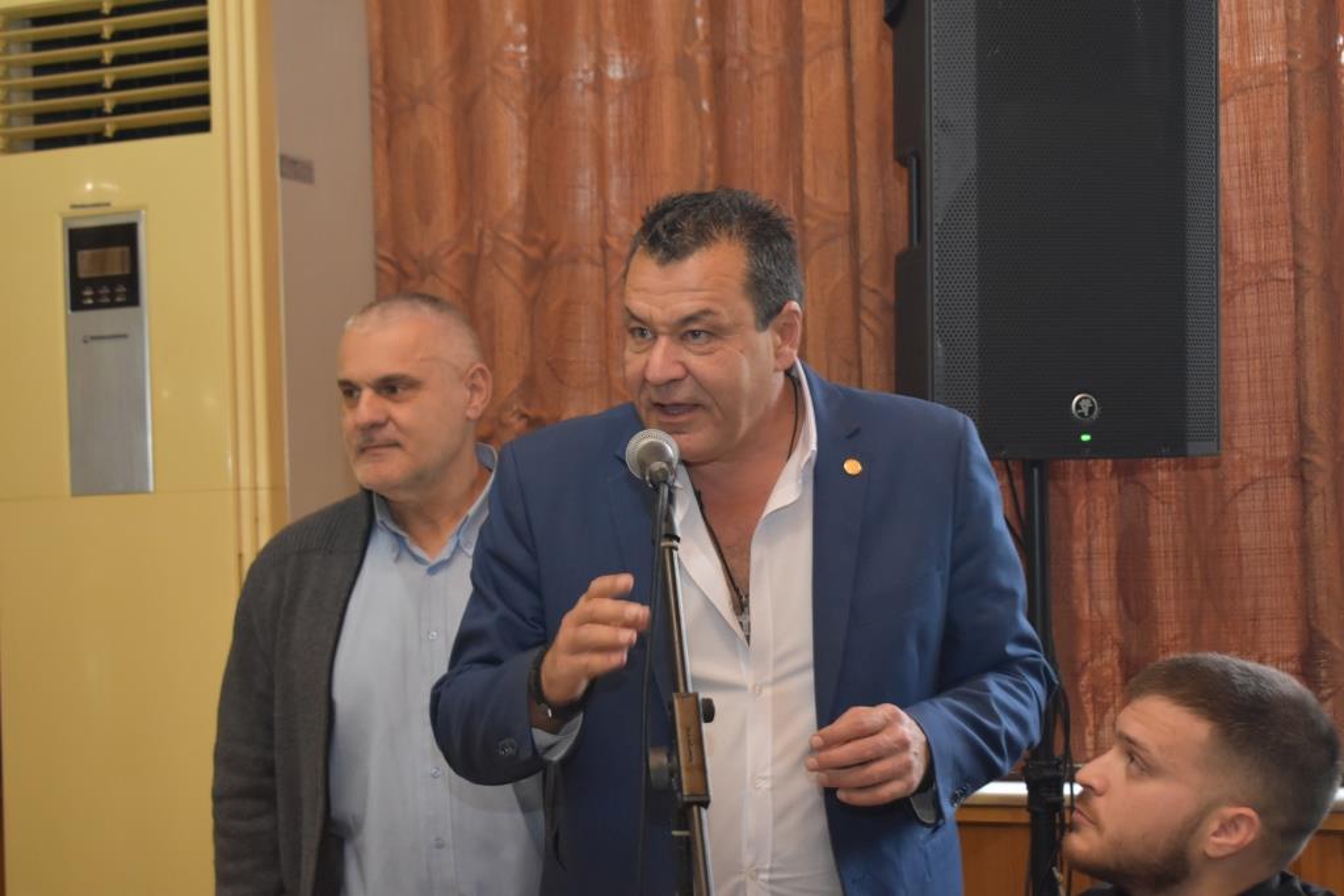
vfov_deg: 20.2
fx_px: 2520
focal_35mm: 68
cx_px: 672
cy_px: 448
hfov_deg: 29.9
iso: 1600
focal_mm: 45
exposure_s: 1/60
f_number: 5
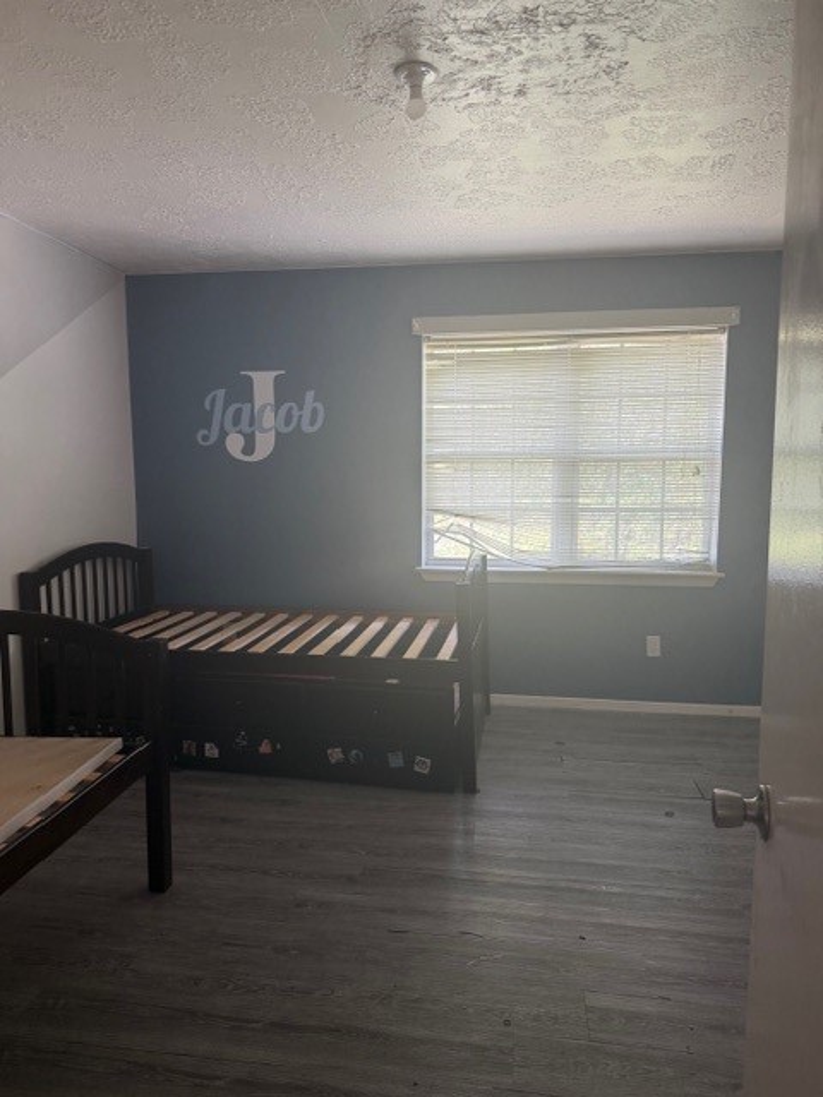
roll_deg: -0.8
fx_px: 761
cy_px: 548
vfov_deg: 71.6
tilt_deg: -6.5
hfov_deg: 56.8
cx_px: 412
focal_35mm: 24
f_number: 1.78
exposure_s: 1/106
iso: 200
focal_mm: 6.76
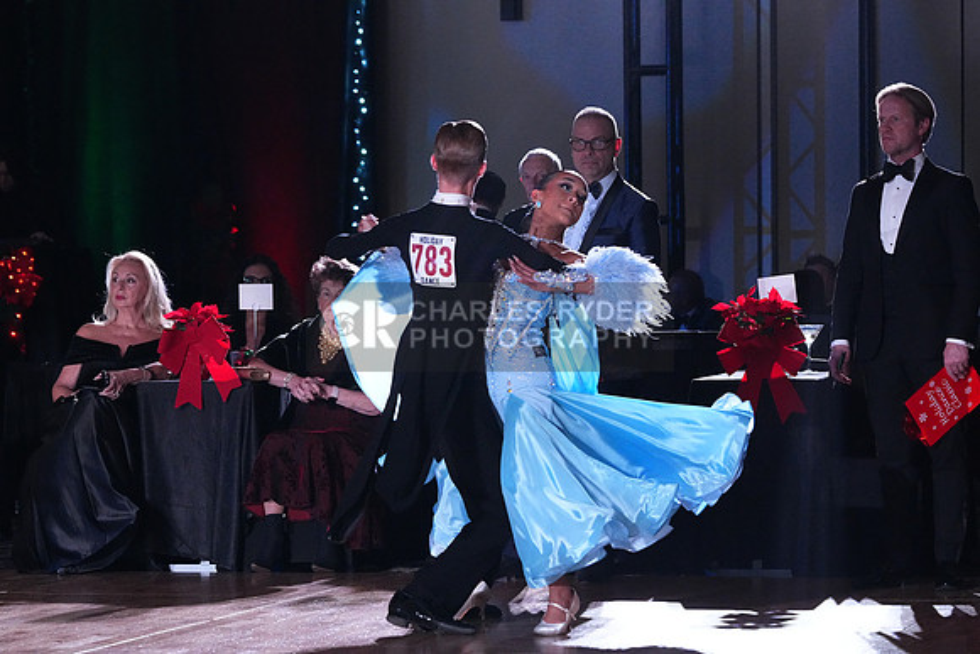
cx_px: 490
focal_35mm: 145
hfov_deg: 14.2
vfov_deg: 9.5
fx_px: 3948
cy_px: 327
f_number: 5.6
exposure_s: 1/400
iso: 10000
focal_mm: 145
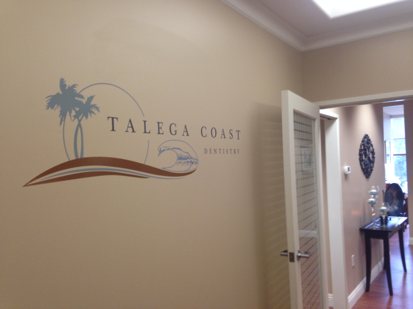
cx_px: 206
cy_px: 154
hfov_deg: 55.4
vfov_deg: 42.9
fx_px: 394
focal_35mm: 33
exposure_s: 1/20
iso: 100
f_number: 2.4
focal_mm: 4.12
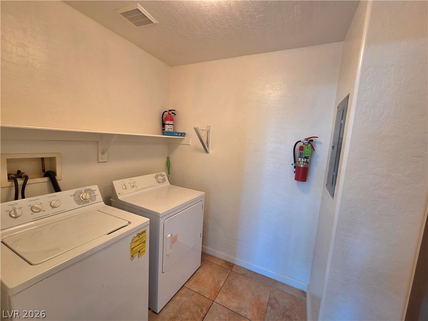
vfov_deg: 89.9
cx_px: 214
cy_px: 160
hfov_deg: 106.2
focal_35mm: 13
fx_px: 161
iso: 320
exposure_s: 1/60.2
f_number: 2.2
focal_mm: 2.2
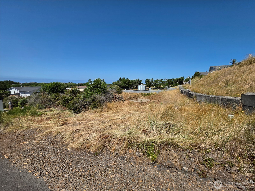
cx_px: 128
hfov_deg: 106.2
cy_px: 96
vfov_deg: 89.9
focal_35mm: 13
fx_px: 96
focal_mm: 2.2
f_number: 1.9
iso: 40
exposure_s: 1/3291
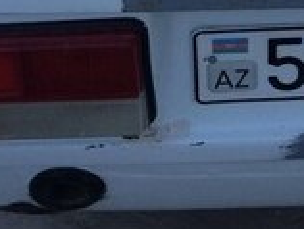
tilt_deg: -25.6
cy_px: -222
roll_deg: -1.7
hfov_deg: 15.6
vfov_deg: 11.2
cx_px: 381
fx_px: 1064
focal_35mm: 121
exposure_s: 1/40
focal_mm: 4.15
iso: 40
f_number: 2.2
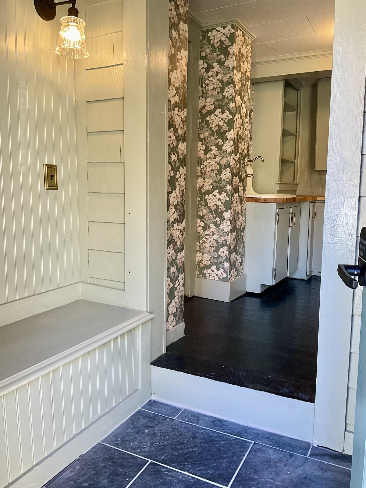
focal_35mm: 29
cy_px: 244
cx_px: 183
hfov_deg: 48.2
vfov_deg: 61.7
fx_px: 409
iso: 40
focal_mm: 3
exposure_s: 1/60
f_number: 1.8
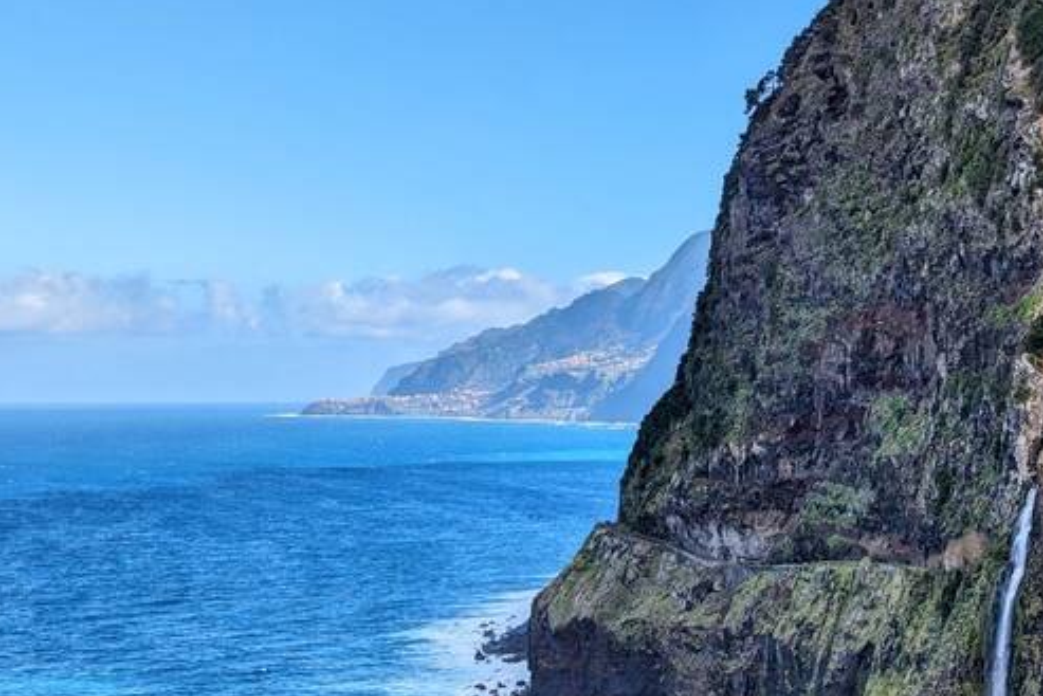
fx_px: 2115
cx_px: 641
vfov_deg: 18.7
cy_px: 396
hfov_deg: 27.6
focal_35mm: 73
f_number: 1.85
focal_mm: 6.81
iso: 51
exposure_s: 1/1460
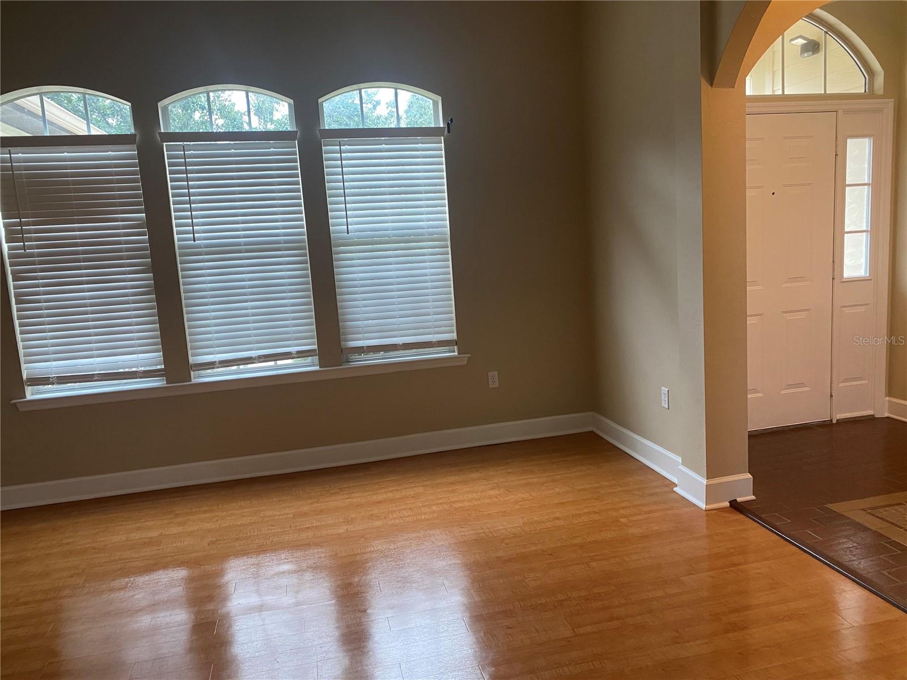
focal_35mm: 26
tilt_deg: -9.3
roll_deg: +4.8
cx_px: 454
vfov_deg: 53.1
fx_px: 681
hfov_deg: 67.3
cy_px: 340
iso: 125
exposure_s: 1/60
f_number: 1.8
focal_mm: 4.25
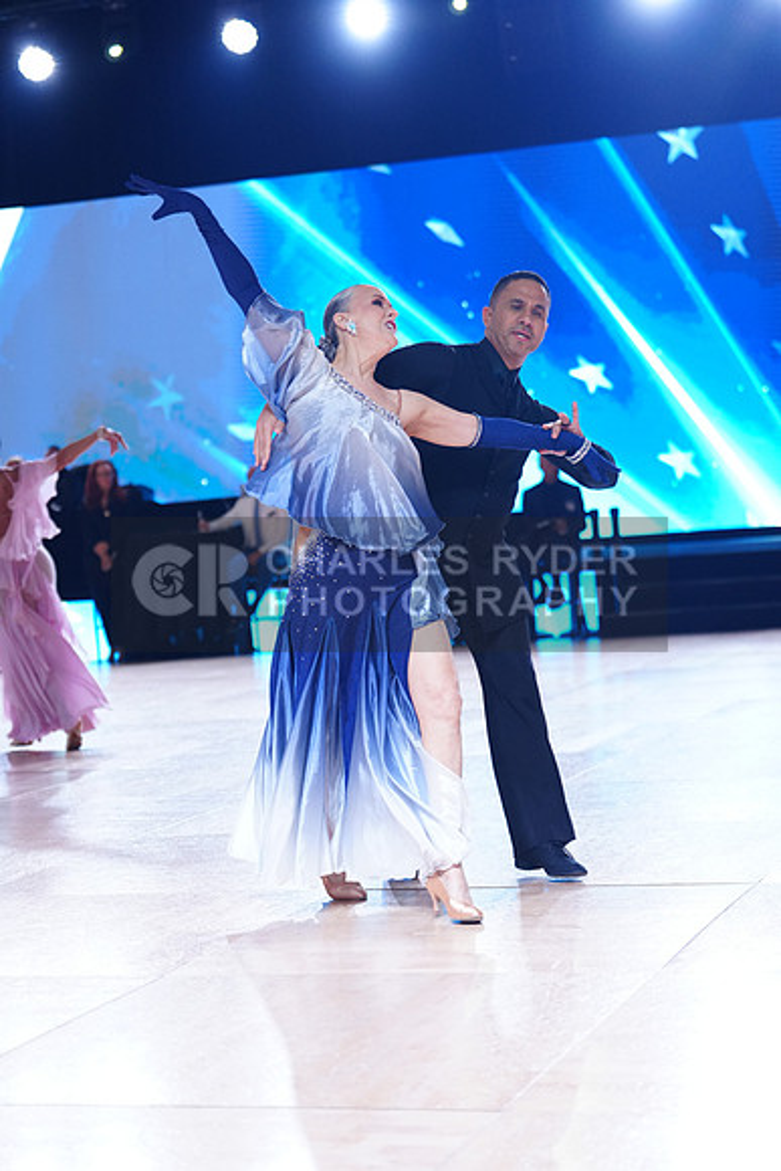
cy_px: 586
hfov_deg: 19.5
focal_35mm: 70
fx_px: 2276
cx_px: 390
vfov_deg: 28.8
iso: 1250
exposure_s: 1/500
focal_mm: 70
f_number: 2.8
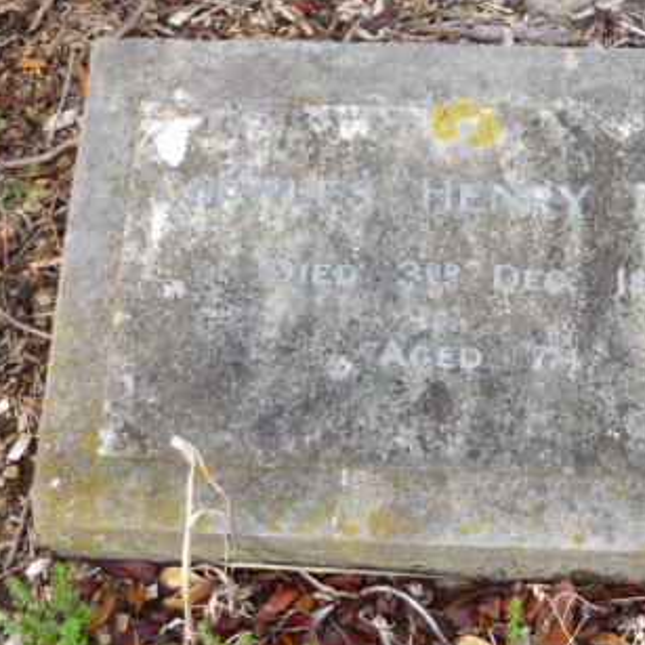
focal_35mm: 46
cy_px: 366
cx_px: 426
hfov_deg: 36.4
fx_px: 970
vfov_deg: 36.7
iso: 100
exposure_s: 1/80
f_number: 3.1
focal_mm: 4.5
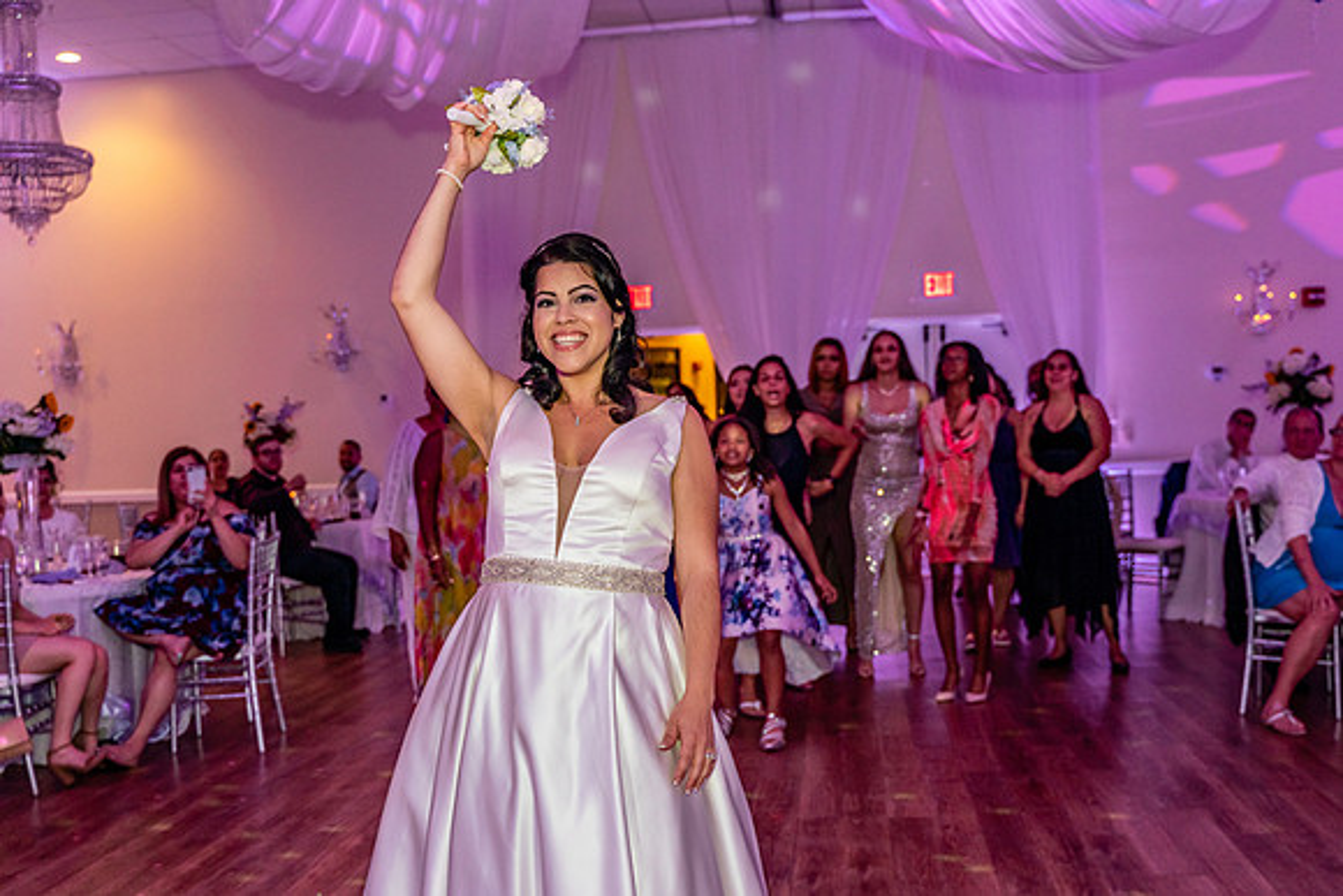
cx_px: 675
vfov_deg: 35.4
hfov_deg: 51.3
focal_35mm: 37
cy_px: 525
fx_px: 1399
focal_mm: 32
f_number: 2.8
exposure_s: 1/125
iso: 1000
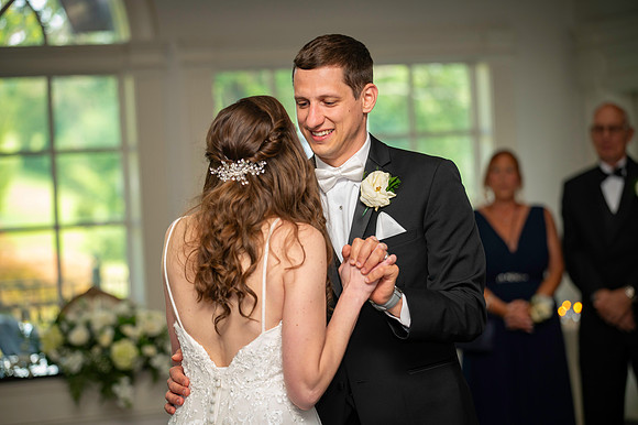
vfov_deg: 12.4
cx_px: 319
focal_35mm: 110
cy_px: 212
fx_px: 1948
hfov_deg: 18.6
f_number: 2.8
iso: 800
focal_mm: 110
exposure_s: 1/125
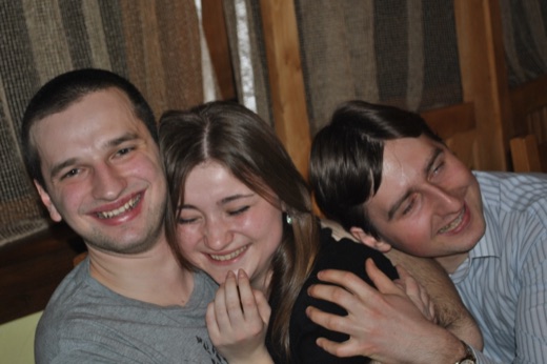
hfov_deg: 28.1
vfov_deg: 18.9
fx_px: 1093
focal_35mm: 72
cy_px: 182
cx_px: 274
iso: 200
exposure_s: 1/60
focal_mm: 48
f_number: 5.3
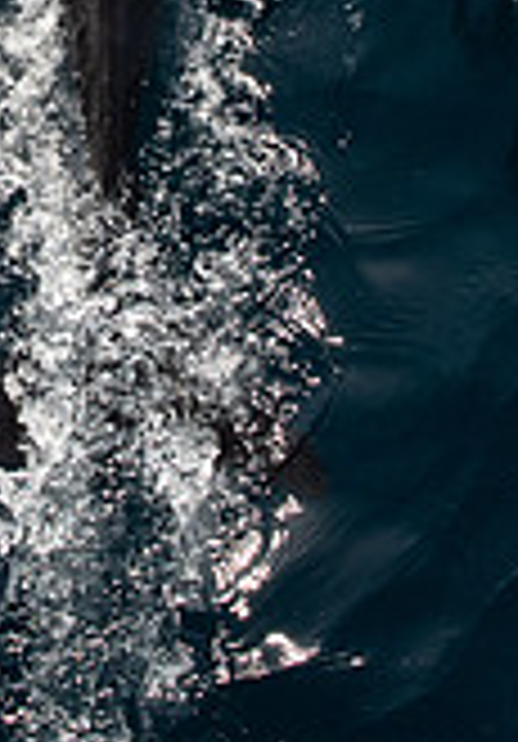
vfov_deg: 12.5
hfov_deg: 8.9
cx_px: 7
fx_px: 3308
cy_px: -135
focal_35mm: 158
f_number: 9
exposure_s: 1/1600
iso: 1250
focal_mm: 28
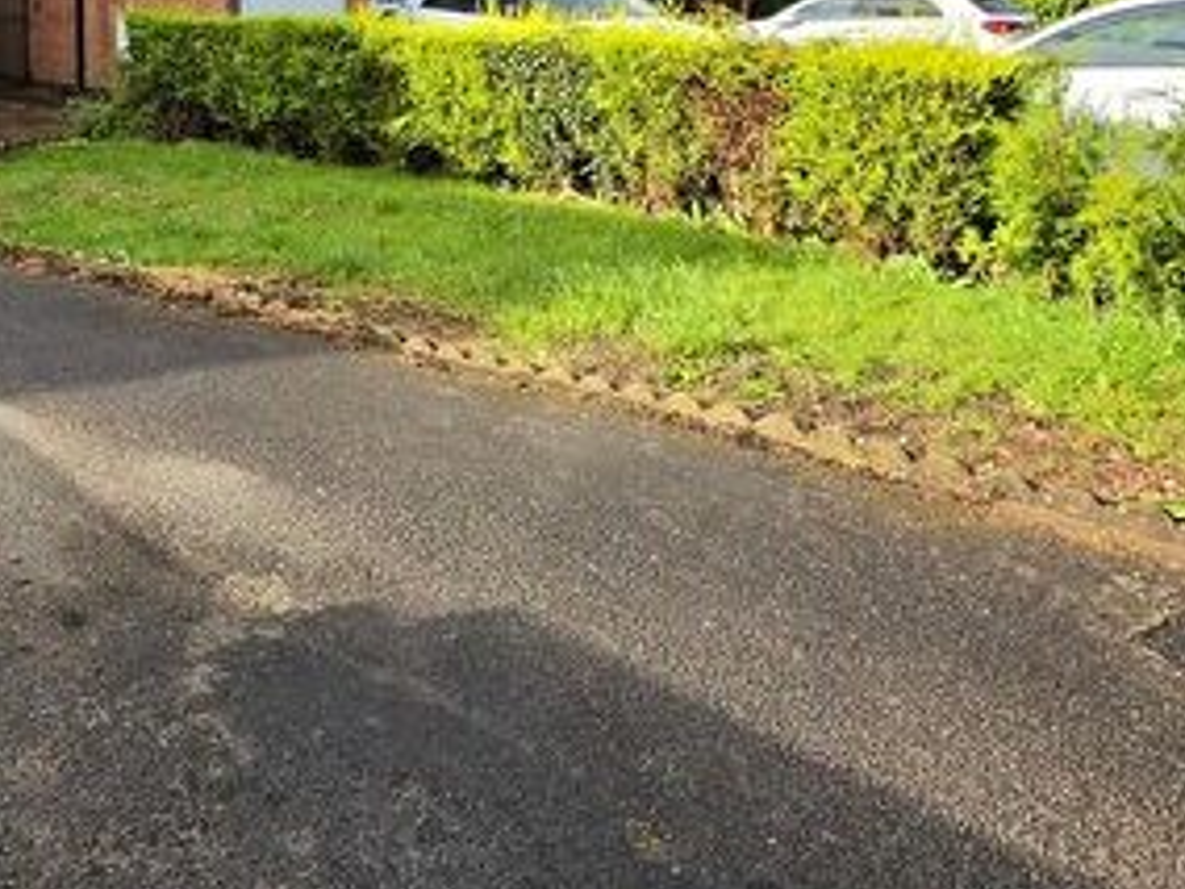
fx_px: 1095
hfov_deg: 53.3
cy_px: 127
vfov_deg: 41.4
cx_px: 250
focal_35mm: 32
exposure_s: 1/1000
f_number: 1.9
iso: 32
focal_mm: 2.2
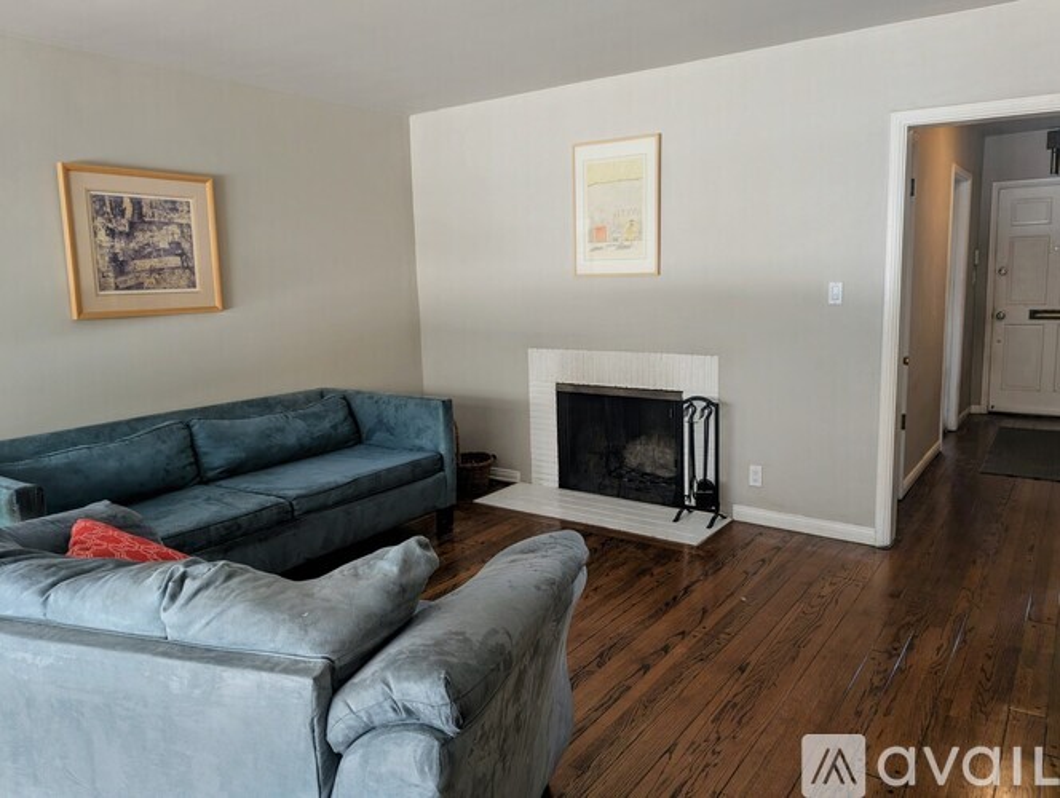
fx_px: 736
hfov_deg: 71.5
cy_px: 399
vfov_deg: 56.9
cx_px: 530
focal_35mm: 24
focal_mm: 6.9
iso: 130
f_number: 1.68
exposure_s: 1/23.8
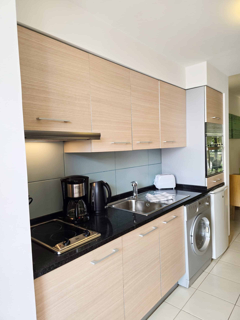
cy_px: 160
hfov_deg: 58.9
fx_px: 213
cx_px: 120
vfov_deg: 73.9
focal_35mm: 23
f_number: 1.7
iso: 160
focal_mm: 6.3
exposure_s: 1/100
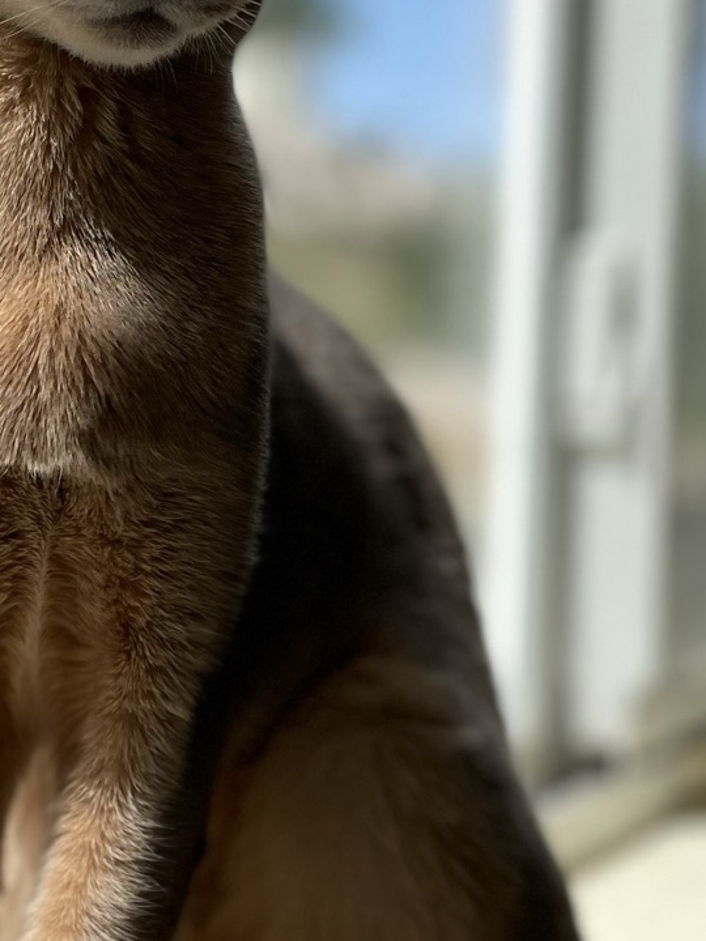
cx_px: 204
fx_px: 2012
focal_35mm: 74
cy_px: 454
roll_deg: -1.5
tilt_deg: -3.7
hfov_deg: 19.8
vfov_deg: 26.3
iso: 32
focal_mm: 4.2
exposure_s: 1/1182
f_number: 1.6
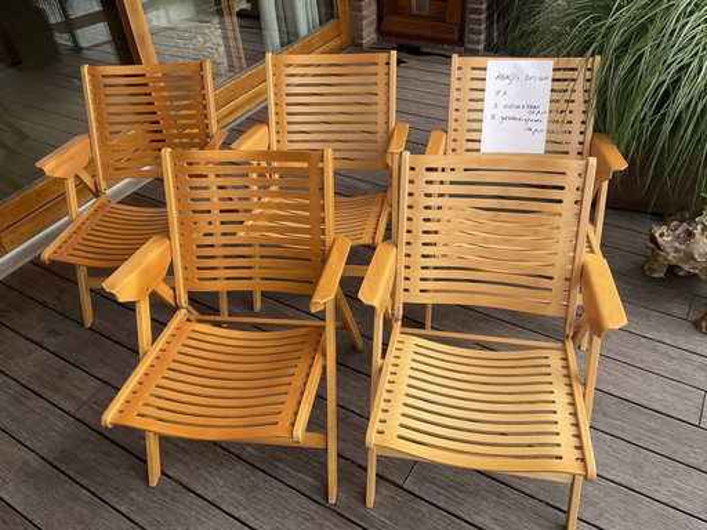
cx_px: 354
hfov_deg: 61.7
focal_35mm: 29
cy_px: 265
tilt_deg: -40.0
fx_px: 592
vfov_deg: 48.2
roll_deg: +4.1
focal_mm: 3
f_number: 1.8
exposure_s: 1/728
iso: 16
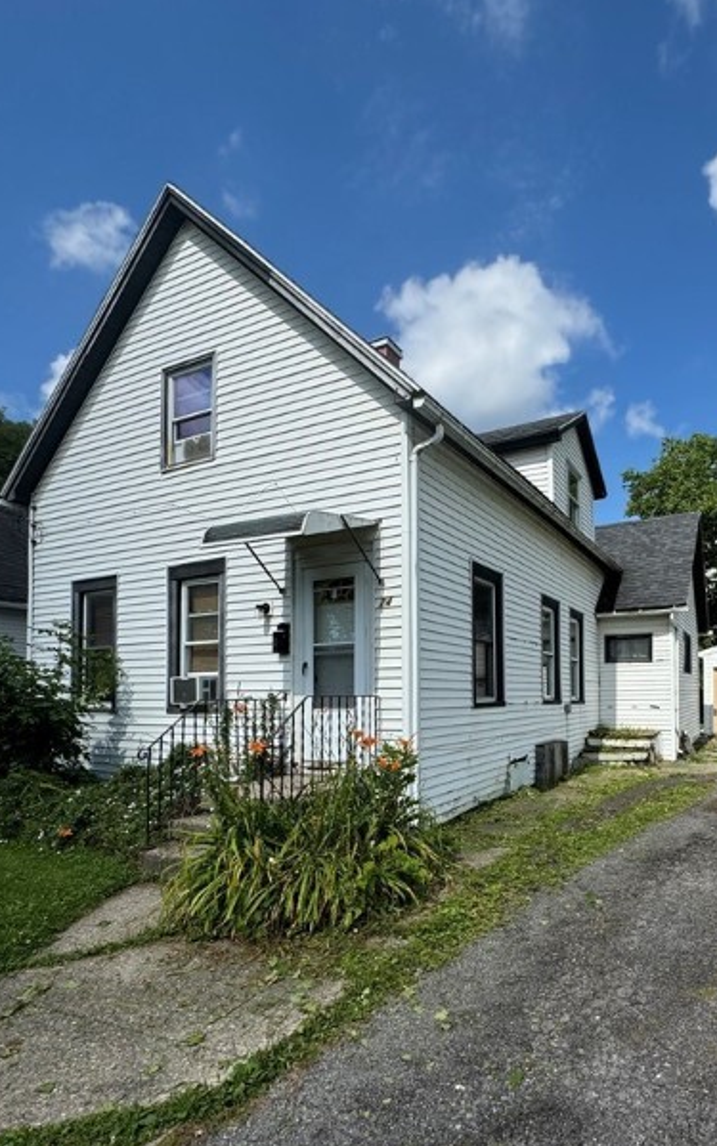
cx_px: 493
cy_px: 684
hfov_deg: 60.3
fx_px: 594
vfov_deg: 87.0
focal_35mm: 19
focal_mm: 2.22
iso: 50
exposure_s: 1/2674
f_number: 2.2
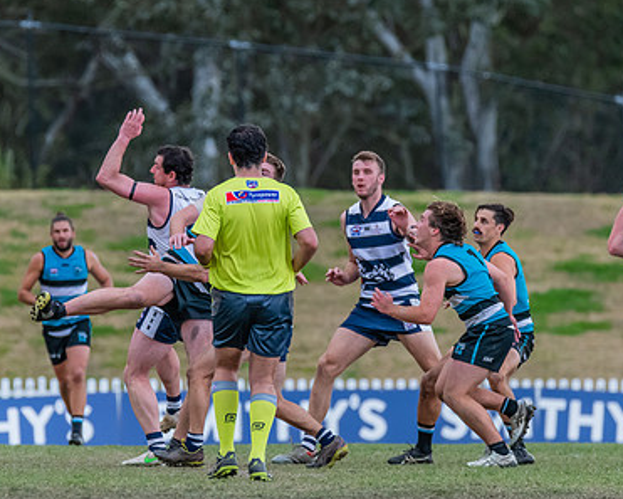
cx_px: 234
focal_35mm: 717
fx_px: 13224
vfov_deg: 2.2
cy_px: 239
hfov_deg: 2.7
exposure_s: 1/1600
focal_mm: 420
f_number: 6
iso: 2800
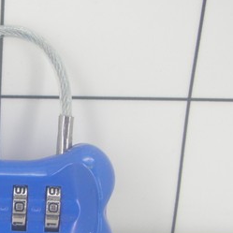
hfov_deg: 14.8
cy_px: 154
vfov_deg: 15.0
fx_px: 883
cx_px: 6
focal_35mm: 116
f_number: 4
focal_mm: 9.13
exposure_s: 1/40
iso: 200
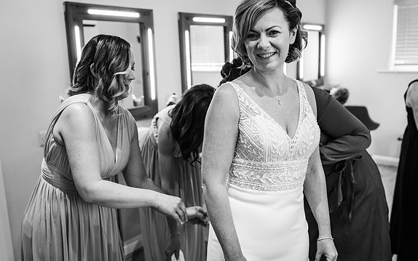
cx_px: 210
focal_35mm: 36
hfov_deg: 54.0
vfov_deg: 35.4
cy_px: 129
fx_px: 410
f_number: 3.2
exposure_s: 1/200
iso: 400
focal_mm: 35
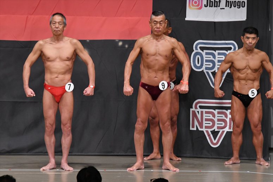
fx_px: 1705
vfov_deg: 6.1
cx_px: 136
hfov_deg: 9.2
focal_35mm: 225
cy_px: 91
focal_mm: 150
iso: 5000
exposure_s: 1/400
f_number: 5.6
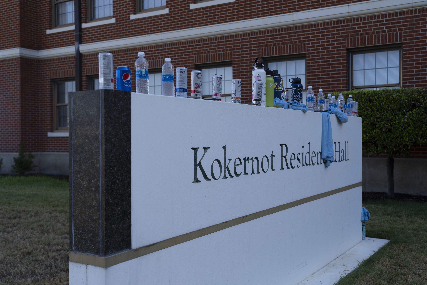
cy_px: 142
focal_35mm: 39
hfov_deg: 49.6
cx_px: 214
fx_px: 463
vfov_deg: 34.2
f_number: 4.5
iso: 100
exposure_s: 1/400
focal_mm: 39
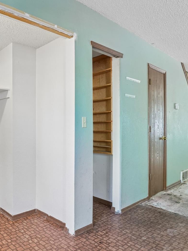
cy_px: 126
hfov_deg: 49.6
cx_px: 21
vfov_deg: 69.9
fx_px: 179
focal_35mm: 25
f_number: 8
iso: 500
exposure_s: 1/20
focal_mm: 11
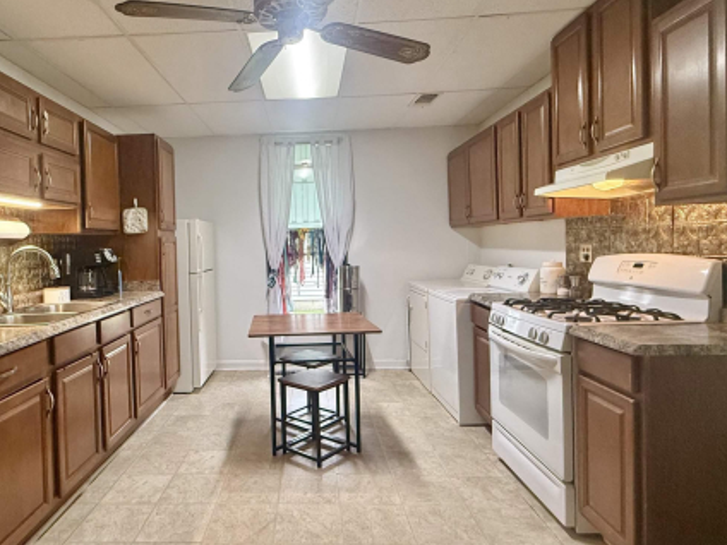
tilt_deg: -0.6
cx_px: 285
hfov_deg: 75.4
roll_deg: +2.2
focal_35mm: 22
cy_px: 255
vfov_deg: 61.0
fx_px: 462
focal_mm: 2.22
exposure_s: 1/120
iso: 400
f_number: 2.2
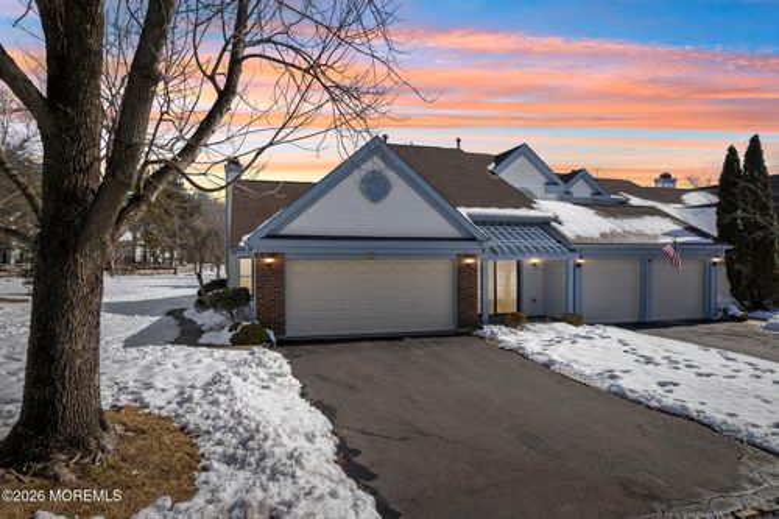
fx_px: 476
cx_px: 390
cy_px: 260
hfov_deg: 78.6
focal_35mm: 22
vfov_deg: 57.2
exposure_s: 1/2500
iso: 100
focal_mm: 8.4
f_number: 2.8
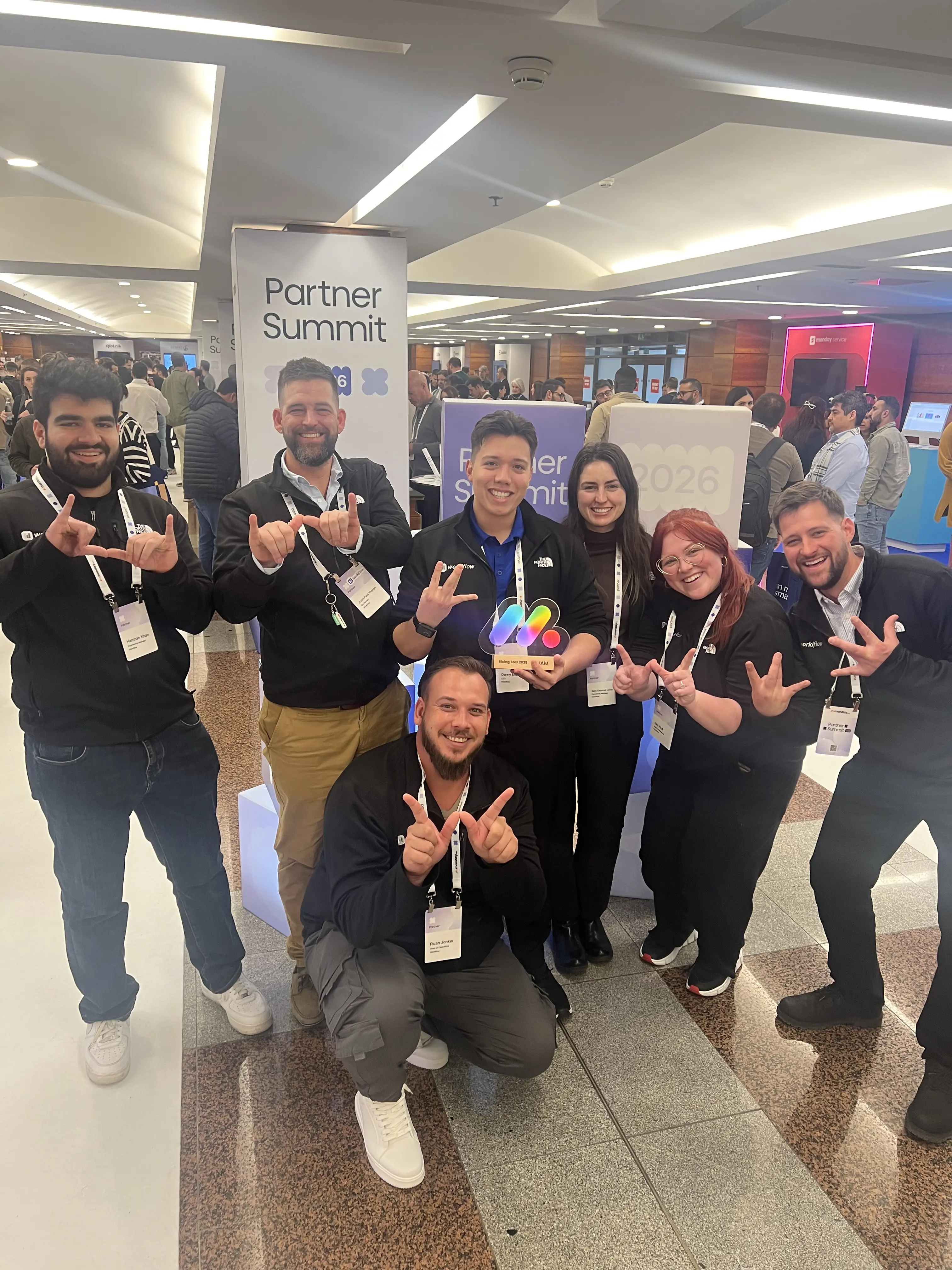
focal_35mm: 26
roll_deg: -0.7
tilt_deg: -13.0
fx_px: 953
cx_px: 476
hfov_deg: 53.1
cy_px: 635
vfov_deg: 67.3
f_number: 1.5
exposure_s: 1/50
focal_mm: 5.7
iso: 80
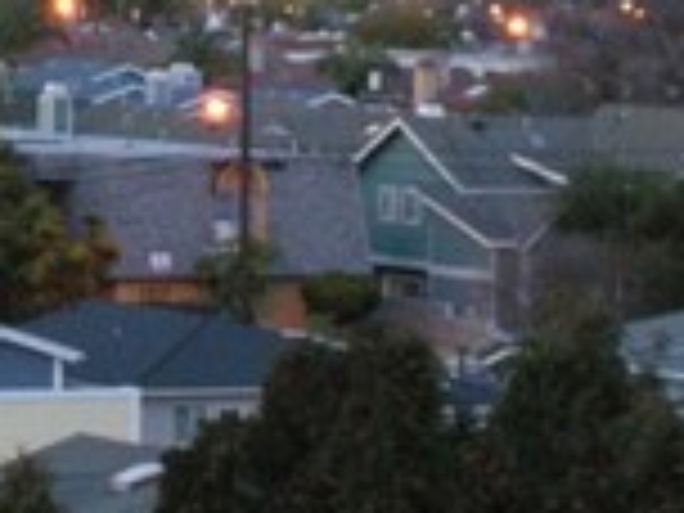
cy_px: -248
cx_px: -90
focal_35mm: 333
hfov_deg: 5.9
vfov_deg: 4.4
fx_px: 6580
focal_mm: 20.1
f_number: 4.7
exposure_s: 1/1.6
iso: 200
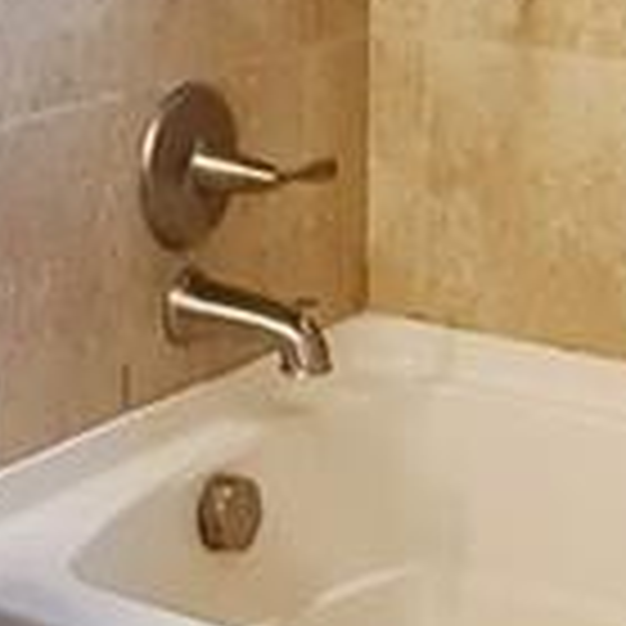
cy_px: 5
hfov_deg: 17.1
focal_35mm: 99
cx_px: -18
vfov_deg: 17.2
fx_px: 2026
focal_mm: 1.74
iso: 64
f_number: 2.2
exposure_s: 1/100
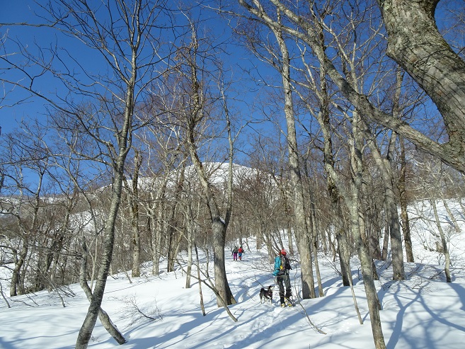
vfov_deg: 56.8
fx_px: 322
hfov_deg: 71.6
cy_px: 174
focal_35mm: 24
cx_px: 232
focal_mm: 4.1
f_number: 3.5
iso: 80
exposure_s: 1/1000
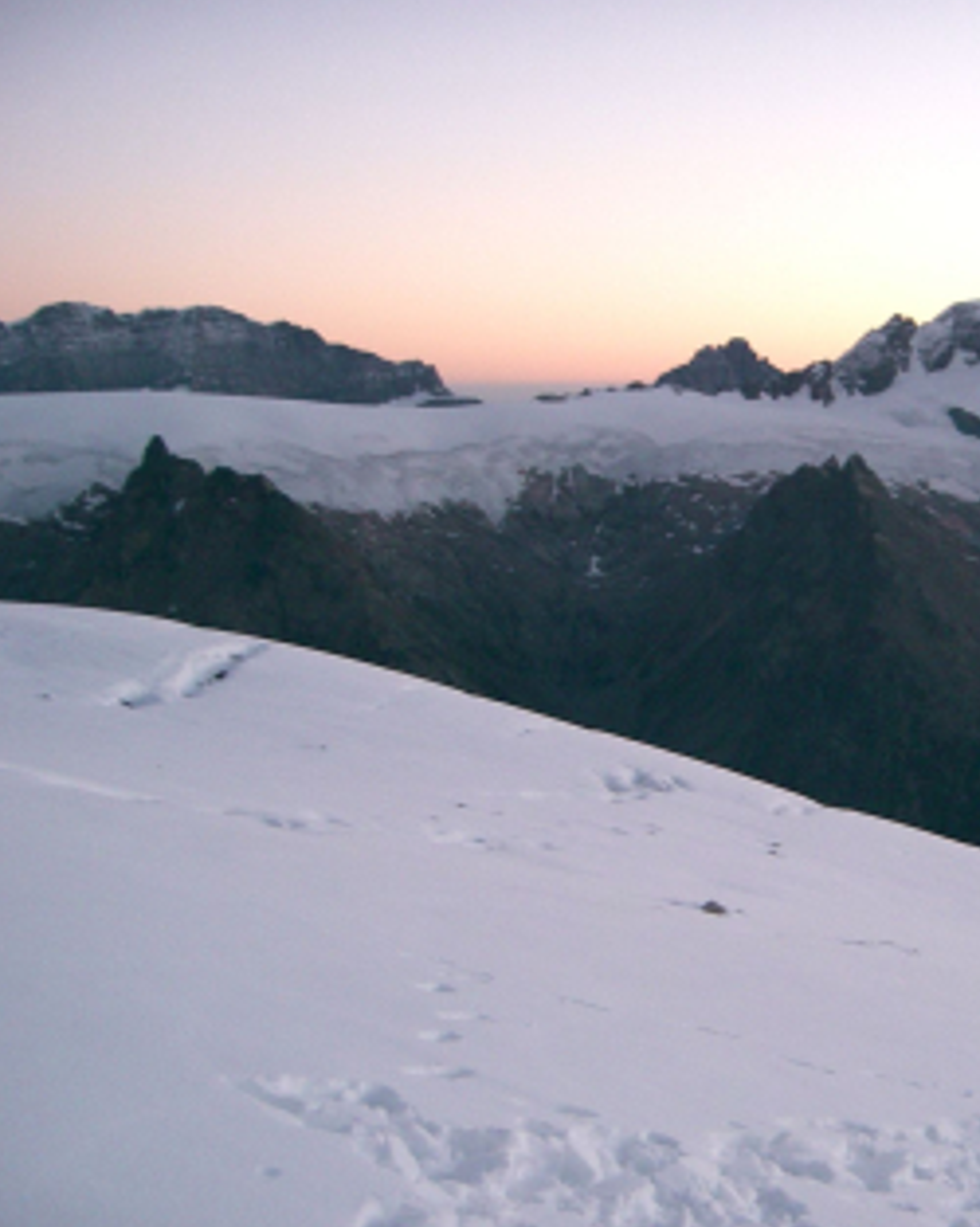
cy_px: 615
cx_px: 817
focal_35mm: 52
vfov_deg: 36.0
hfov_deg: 28.3
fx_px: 1887
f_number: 2.8
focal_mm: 8
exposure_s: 1/60
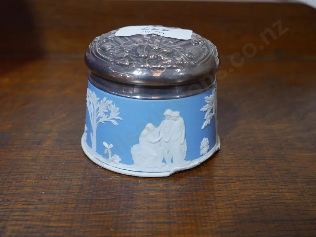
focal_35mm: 48
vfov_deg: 30.3
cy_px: 118
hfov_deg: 39.6
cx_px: 158
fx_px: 438
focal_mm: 24
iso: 800
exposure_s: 1/60
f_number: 5.2
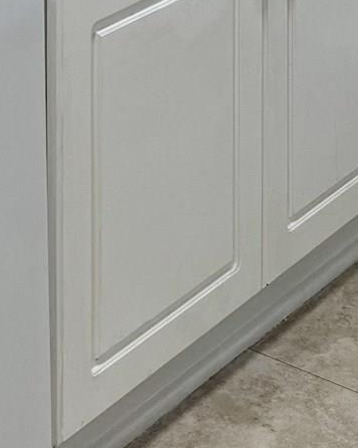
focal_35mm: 120
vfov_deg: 13.9
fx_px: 1589
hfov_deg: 12.8
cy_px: -404
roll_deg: +0.5
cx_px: 113
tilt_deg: -5.1
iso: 80
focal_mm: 6.76
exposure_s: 1/309
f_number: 1.78
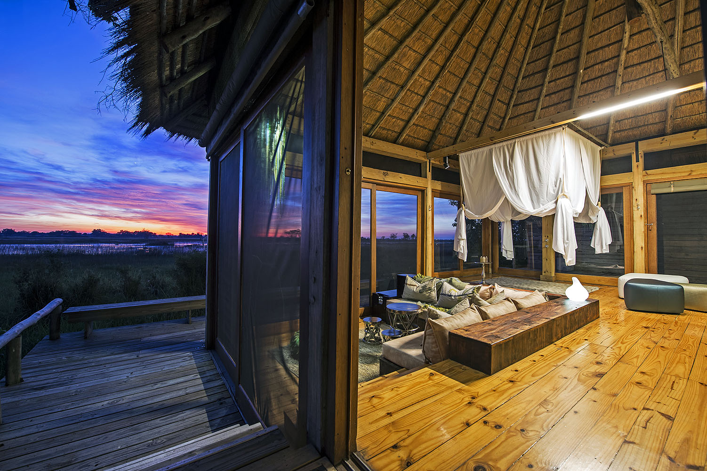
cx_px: 354
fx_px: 275
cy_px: 236
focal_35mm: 14
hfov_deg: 104.3
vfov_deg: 81.2
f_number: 5.6
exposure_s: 3
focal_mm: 14
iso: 400
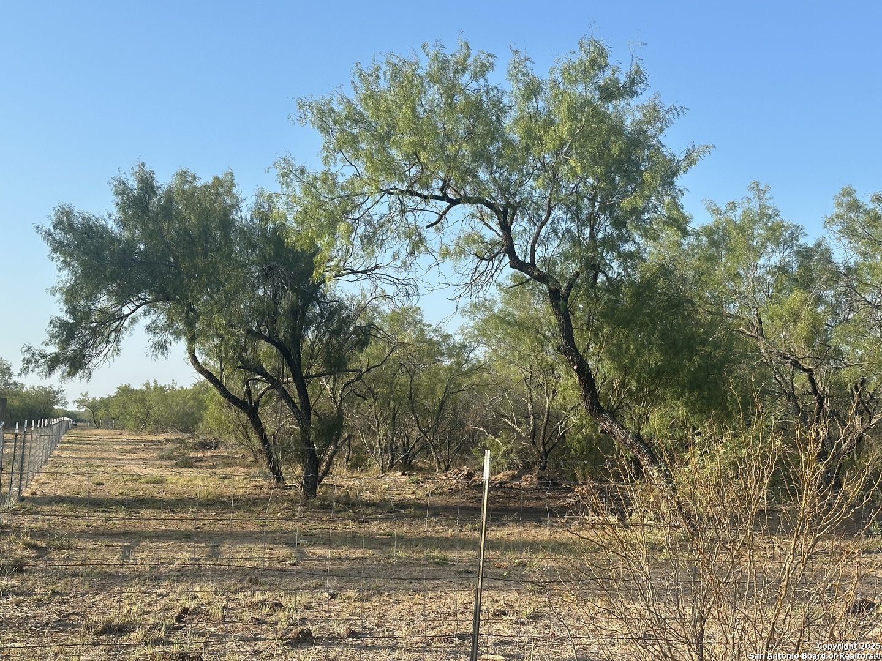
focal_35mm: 48
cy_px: 330
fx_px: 1223
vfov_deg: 30.3
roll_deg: -2.2
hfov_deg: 39.7
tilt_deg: +4.7
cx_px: 441
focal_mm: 6.86
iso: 64
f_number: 1.78
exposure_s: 1/1880
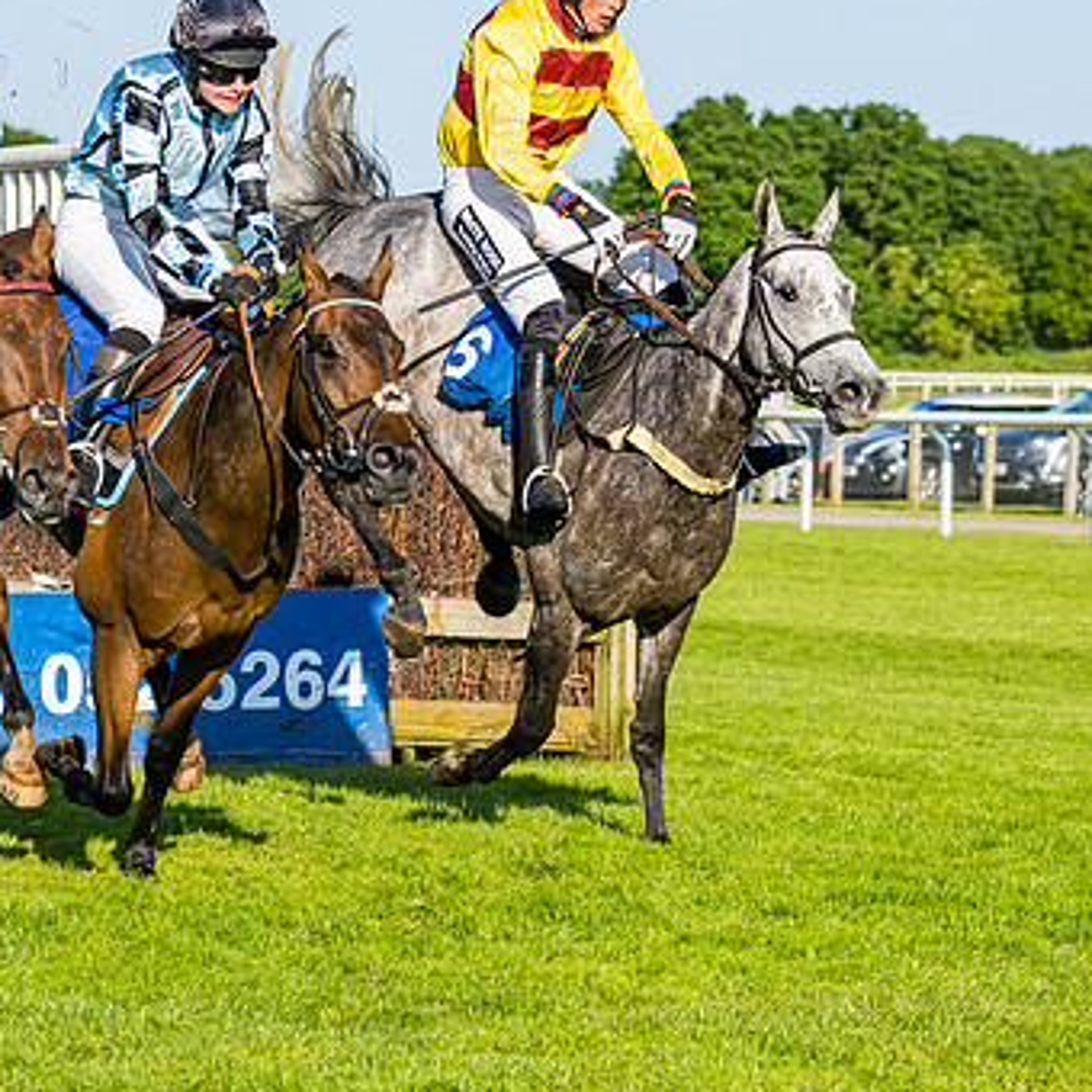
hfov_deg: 9.4
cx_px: 467
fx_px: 6674
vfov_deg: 9.3
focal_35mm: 187
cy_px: 782
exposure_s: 1/2000
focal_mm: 70
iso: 200
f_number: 4
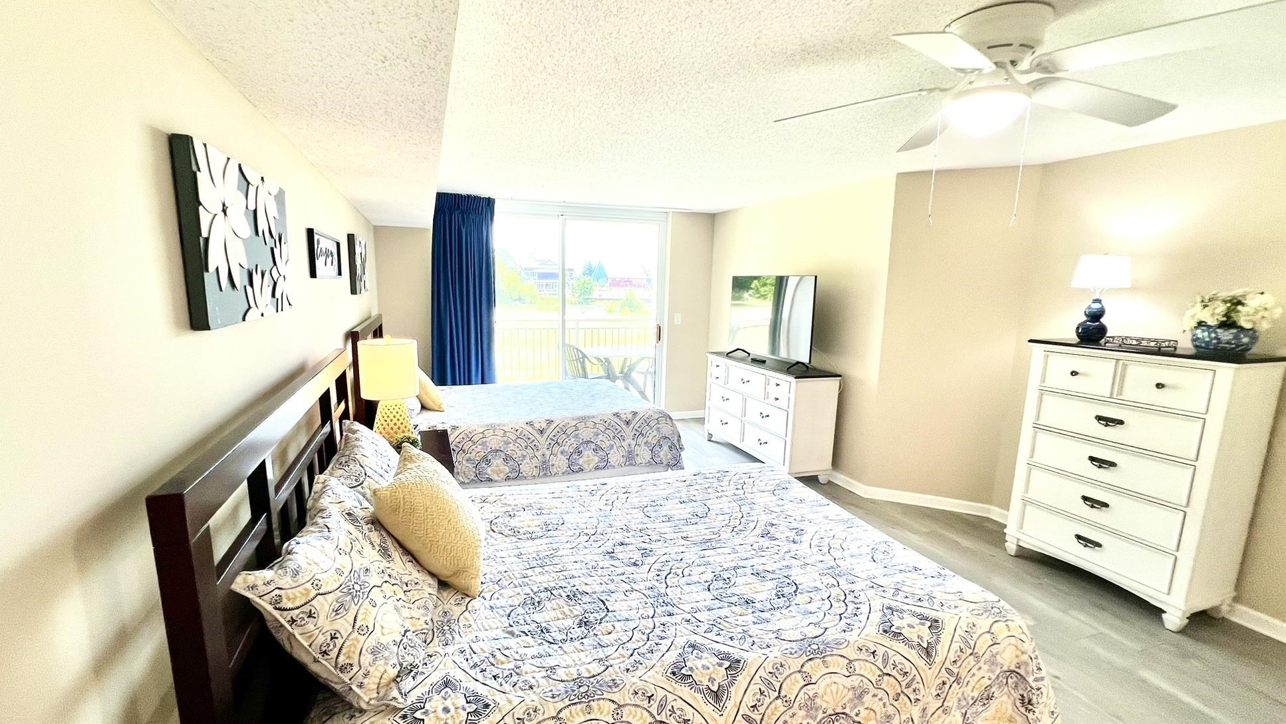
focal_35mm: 15
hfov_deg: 103.0
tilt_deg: -9.6
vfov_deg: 70.5
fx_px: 512
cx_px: 622
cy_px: 381
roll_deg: -1.0
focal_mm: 1.57
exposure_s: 1/120
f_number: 1.8
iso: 64
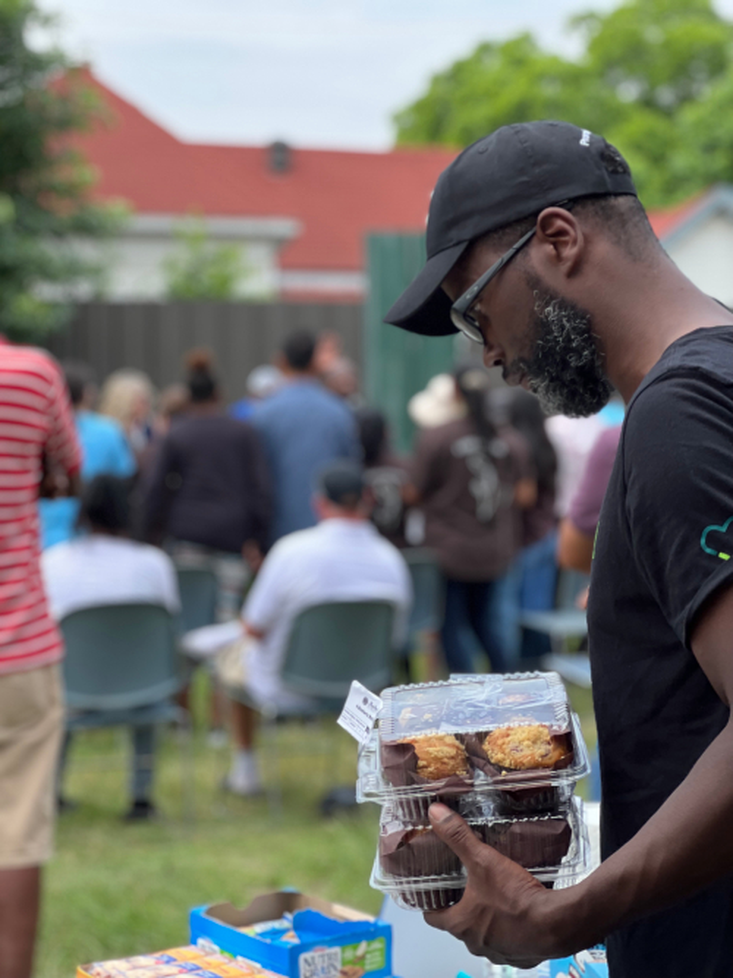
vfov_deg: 25.3
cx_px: 366
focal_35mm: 77
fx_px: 2175
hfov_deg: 19.1
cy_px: 489
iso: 25
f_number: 2.8
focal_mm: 9
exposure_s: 1/259
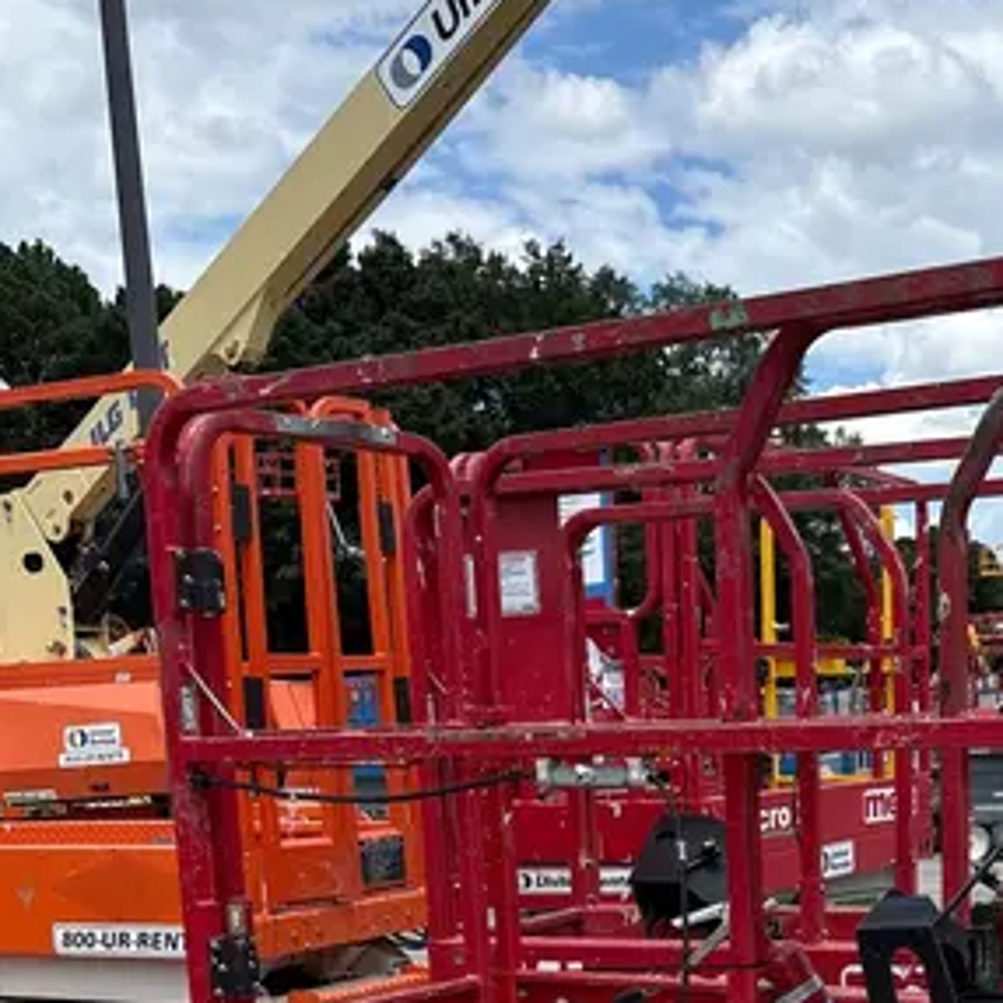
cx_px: 793
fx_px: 1934
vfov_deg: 27.1
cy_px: 1050
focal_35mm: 59
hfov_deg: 28.5
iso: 50
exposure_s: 1/3279
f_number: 1.6
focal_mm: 5.96
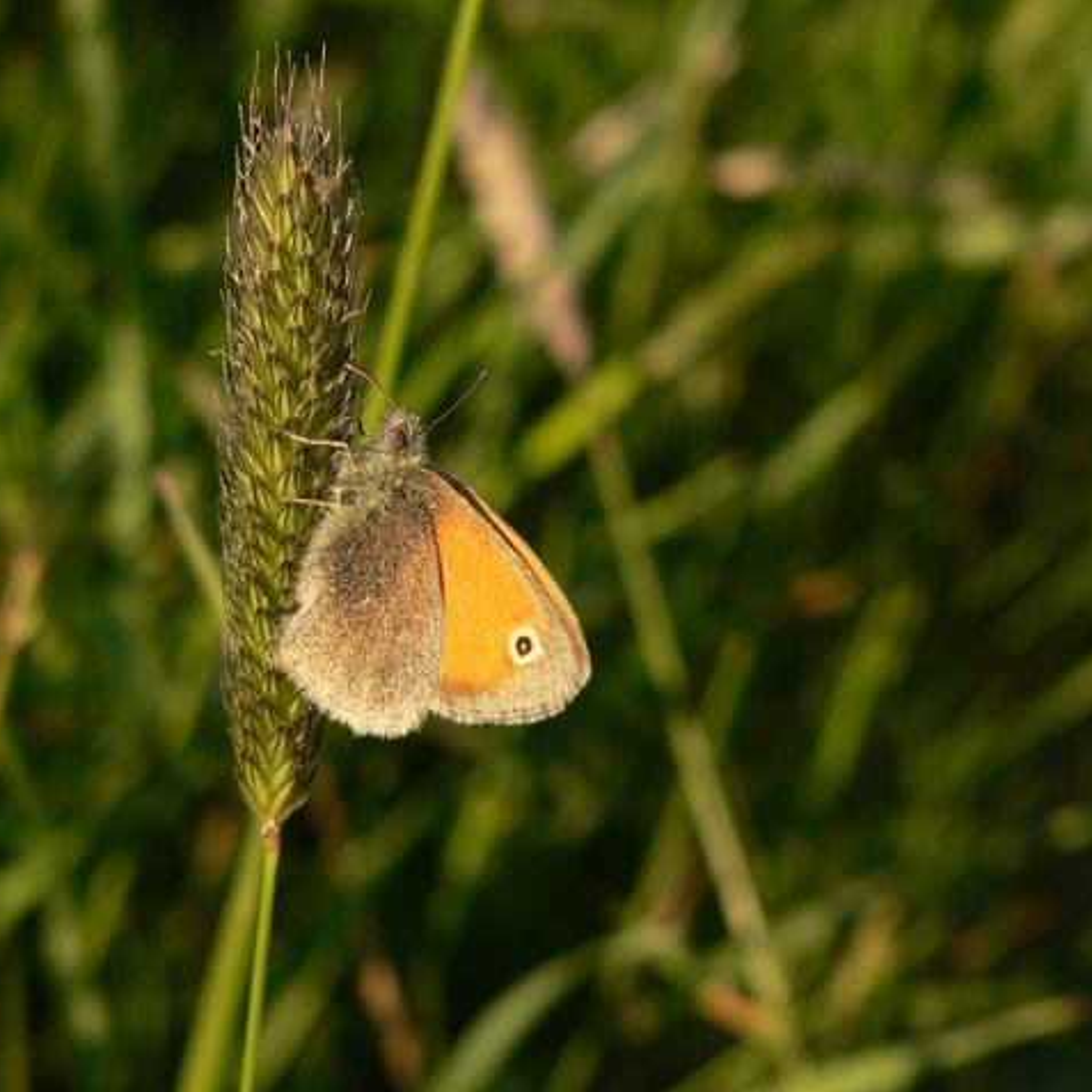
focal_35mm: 102
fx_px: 3640
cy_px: 545
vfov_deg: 17.1
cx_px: 403
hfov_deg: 17.0
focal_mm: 14.4
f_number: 4
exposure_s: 1/500
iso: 100
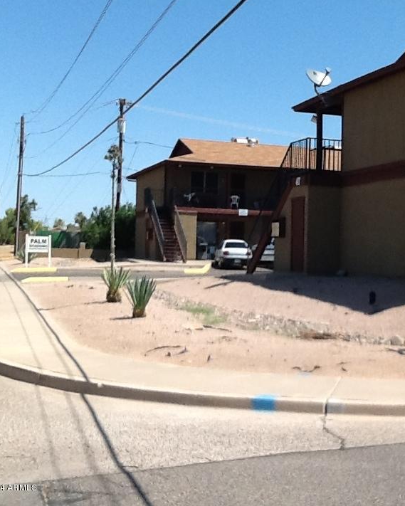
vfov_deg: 32.5
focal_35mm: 58
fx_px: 869
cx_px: 316
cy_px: 251
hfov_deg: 25.8
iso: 40
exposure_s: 1/1274
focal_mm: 2.03
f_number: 2.4
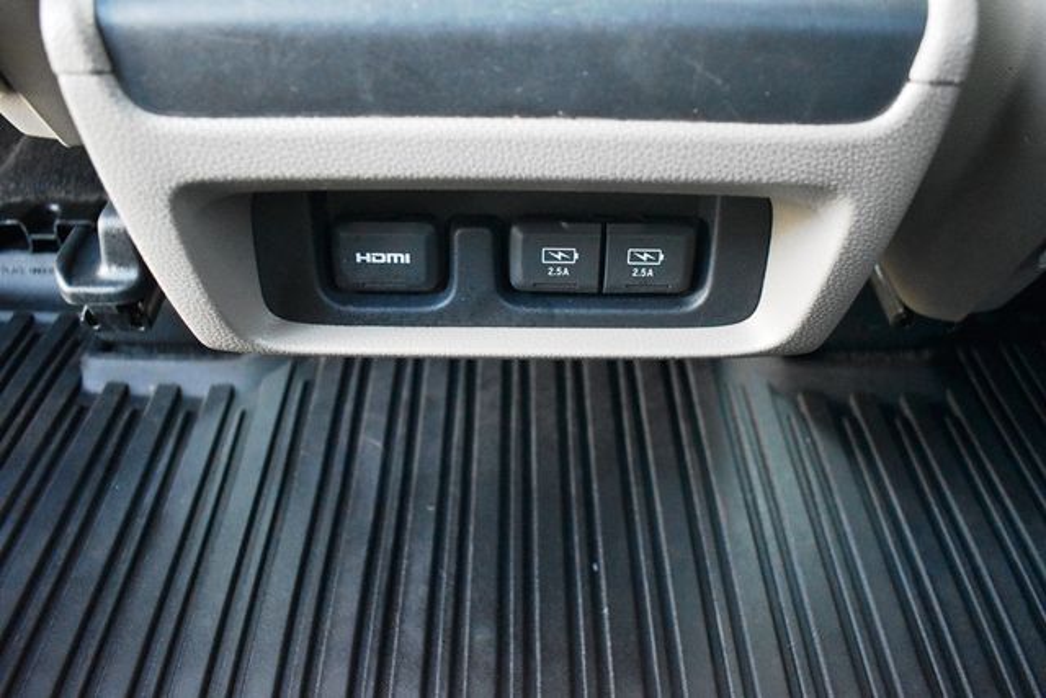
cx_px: 523
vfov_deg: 48.0
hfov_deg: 67.4
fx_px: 785
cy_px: 349
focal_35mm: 27
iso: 4500
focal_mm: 18
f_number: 3.5
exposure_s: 1/125
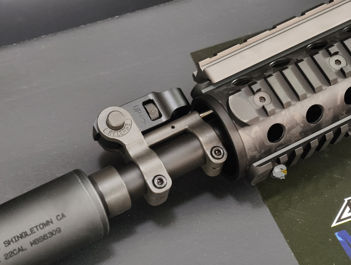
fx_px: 863
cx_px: 176
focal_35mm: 85
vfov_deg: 17.4
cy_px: 132
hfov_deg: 23.0
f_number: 2.67
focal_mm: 22.48
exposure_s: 1/12
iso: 1407
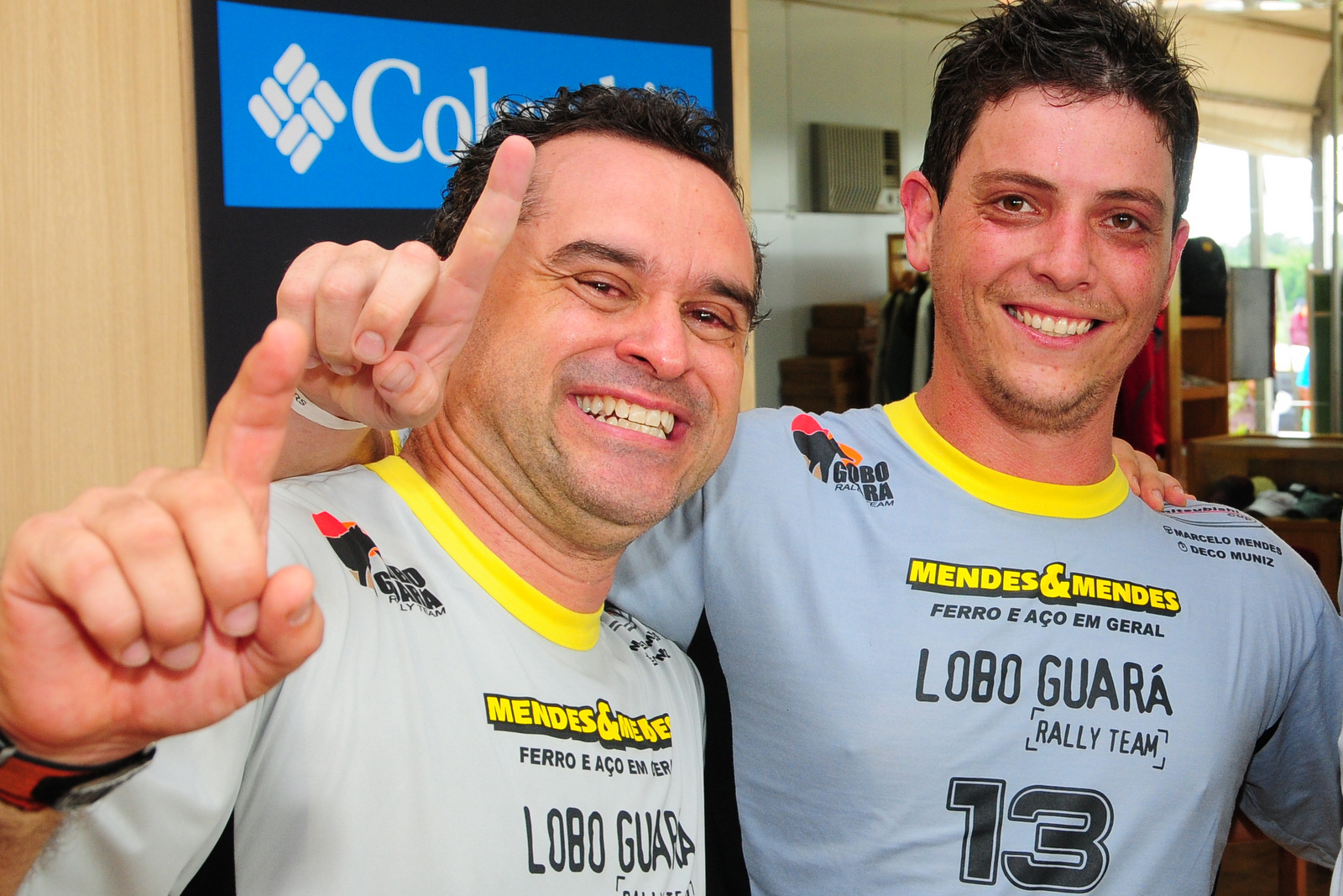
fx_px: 1455
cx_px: 672
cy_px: 448
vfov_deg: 34.2
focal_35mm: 39
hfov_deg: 49.5
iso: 400
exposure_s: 1/60
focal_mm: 26
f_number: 5.6
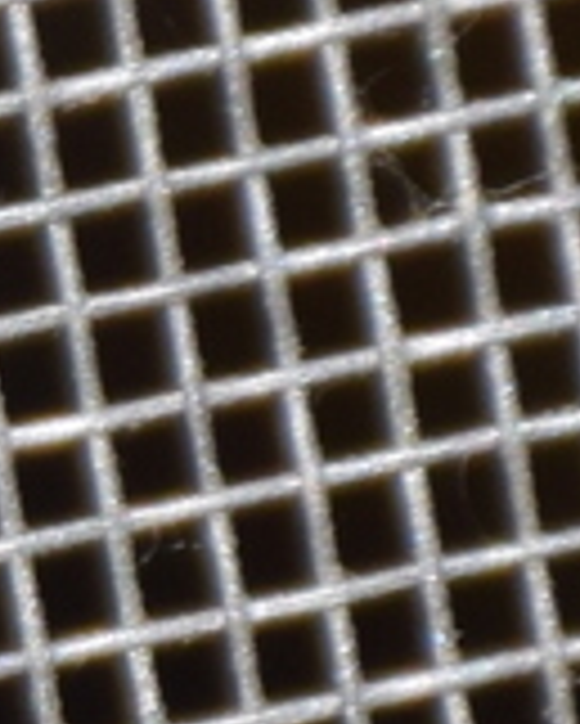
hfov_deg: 1.6
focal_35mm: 975
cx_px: -1571
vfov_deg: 2.0
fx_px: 20901
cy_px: 994
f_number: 7.1
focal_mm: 116
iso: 320
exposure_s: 1/60
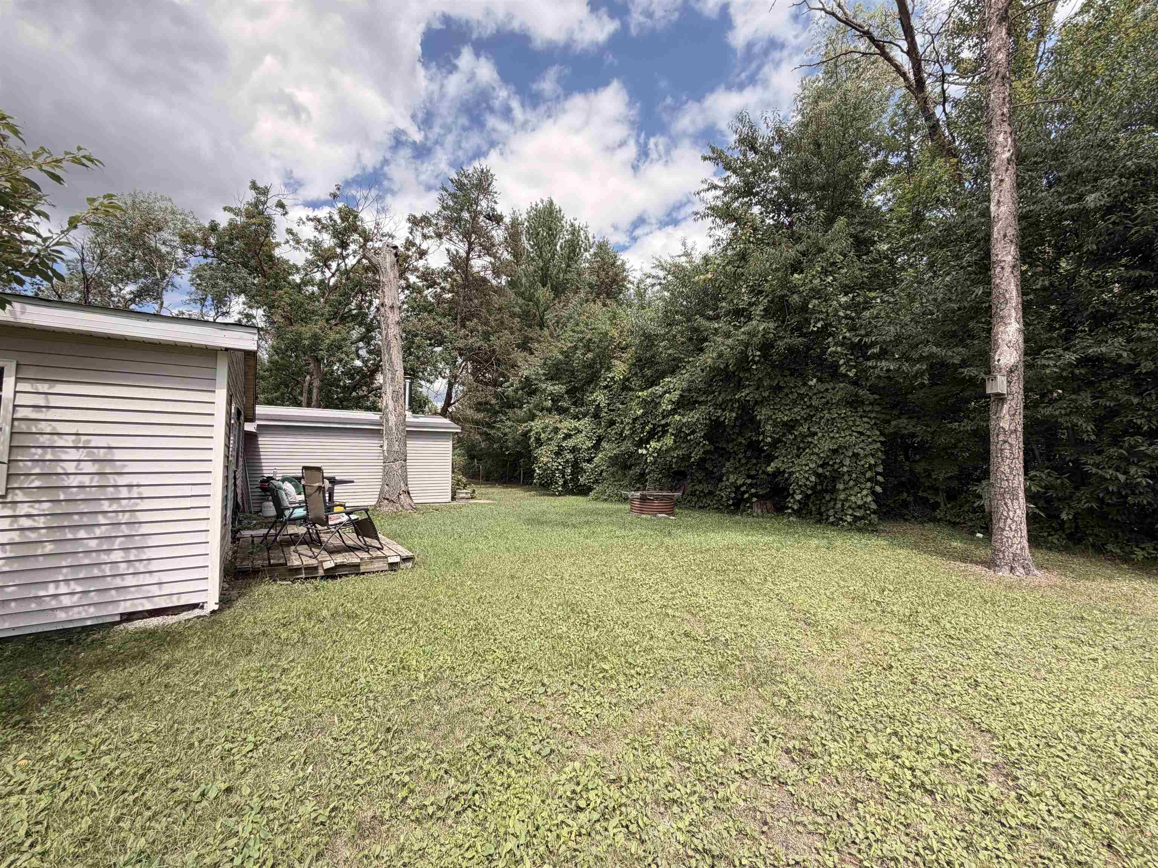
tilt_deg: +4.6
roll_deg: +0.7
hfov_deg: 102.1
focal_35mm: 14
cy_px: 434
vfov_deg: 85.7
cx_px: 579
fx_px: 468
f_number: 2.2
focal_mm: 2.22
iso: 50
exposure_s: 1/502
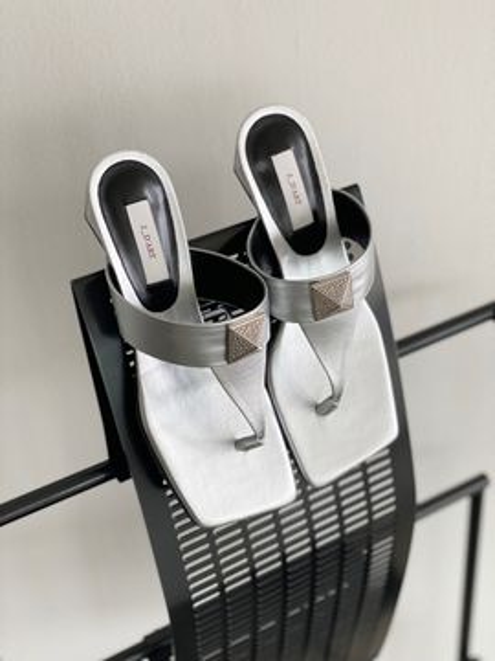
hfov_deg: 28.0
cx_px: 248
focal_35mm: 52
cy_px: 330
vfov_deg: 36.8
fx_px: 991
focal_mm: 6
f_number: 2
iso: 40
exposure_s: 1/122
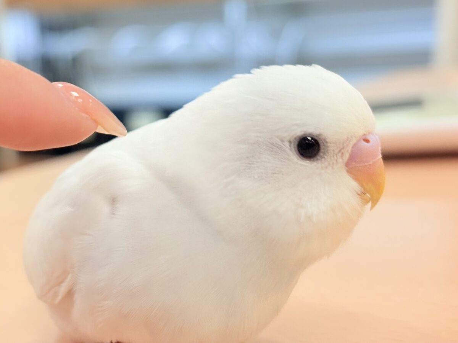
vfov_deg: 28.0
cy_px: 172
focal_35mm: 52
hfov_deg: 36.8
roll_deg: +4.3
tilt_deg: -4.8
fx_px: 688
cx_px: 229
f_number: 1.6
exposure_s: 1/121
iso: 50
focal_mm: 5.96
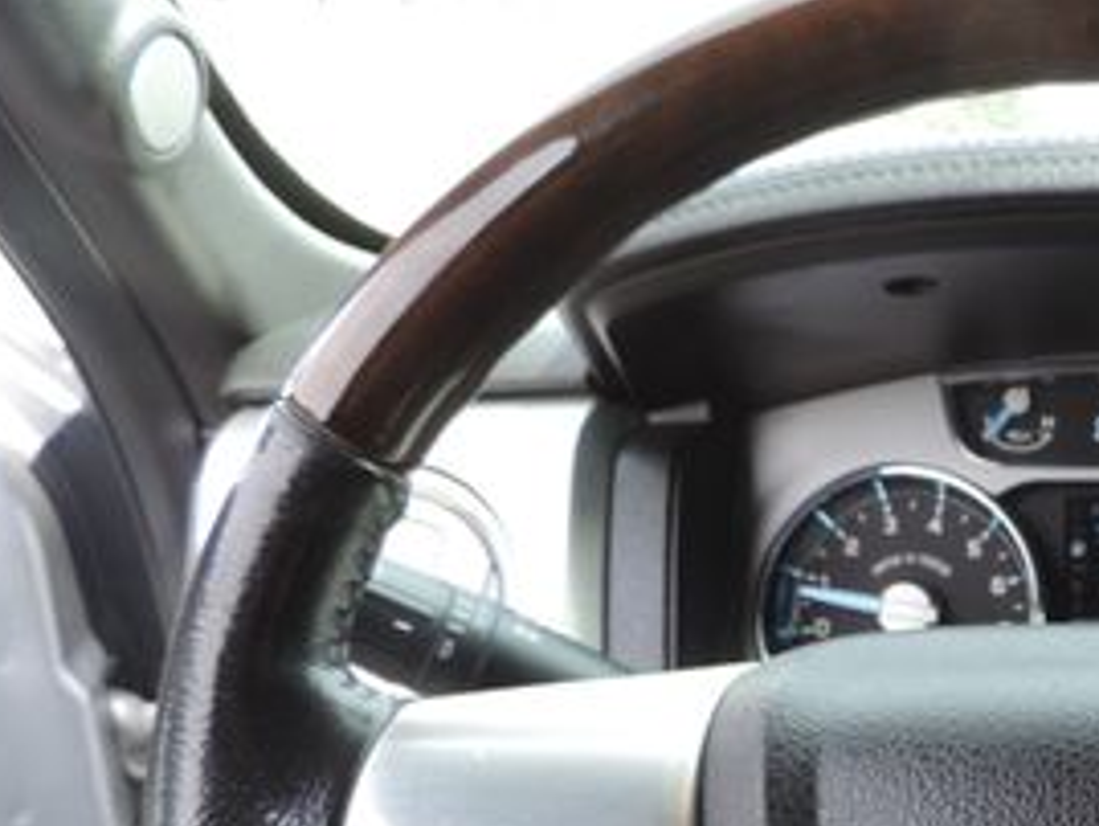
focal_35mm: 57
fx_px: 1810
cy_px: 908
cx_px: 1185
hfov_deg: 30.5
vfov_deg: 24.0
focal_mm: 4.3
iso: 80
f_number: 3
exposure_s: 1/100
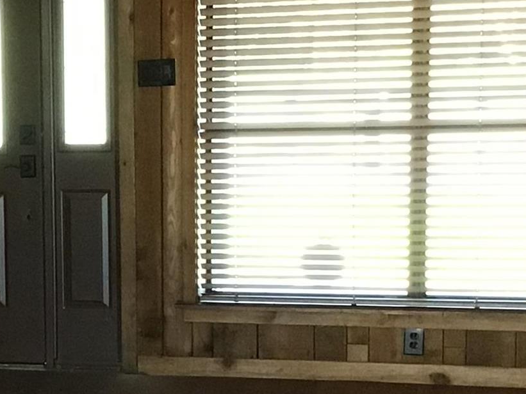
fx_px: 1763
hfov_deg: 16.3
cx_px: -112
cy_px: 291
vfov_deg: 12.7
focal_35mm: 116
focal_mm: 3.3
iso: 125
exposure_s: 1/30
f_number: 2.4
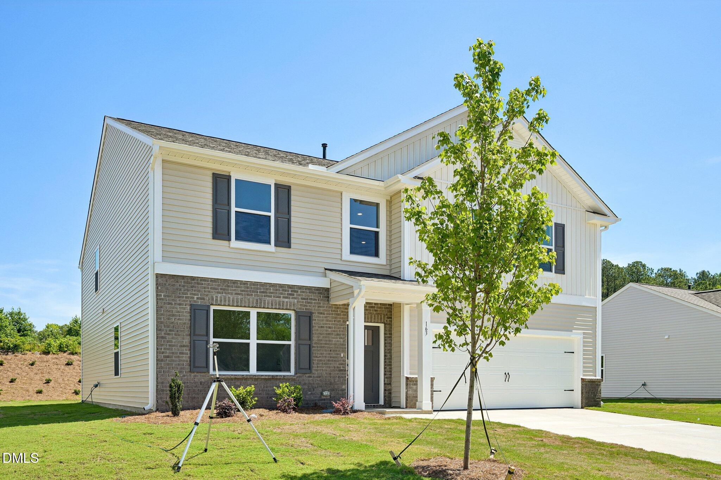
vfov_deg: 46.4
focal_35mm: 28
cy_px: 240
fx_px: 561
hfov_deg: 65.5
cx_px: 360
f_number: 8
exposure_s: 1/250
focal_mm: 28
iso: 100
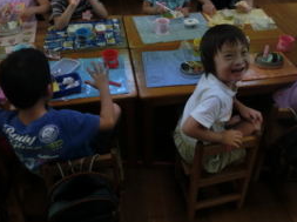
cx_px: 166
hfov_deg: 48.9
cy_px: 49
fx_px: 326
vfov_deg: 36.5
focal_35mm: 38
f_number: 3
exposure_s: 1/250
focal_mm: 4.24
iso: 250
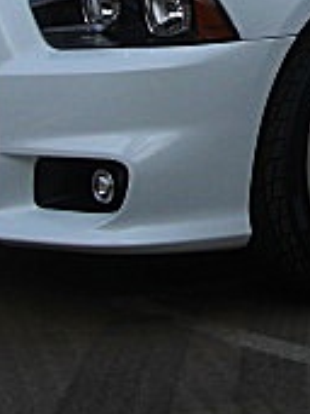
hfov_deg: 10.6
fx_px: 1614
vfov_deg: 14.4
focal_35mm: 135
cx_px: 480
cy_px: 19
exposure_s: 1/640
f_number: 2.8
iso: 50
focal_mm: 6.3
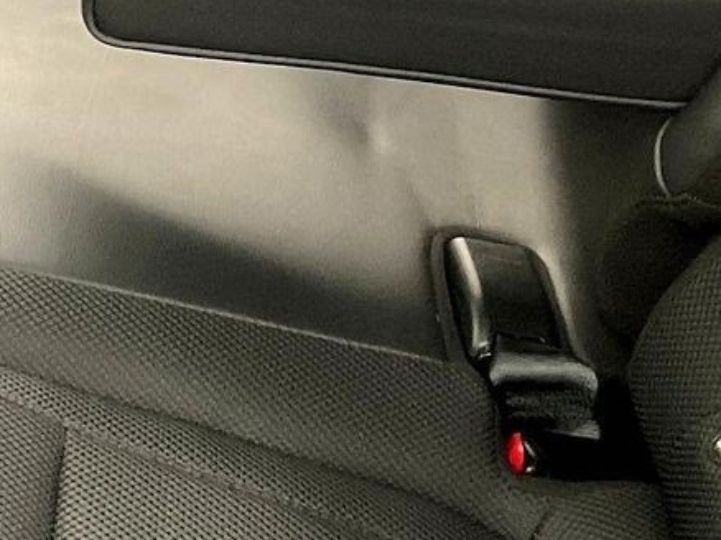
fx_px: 2207
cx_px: 209
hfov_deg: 18.5
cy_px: -44
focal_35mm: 106
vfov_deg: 13.7
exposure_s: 1/30
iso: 400
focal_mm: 3
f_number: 1.8
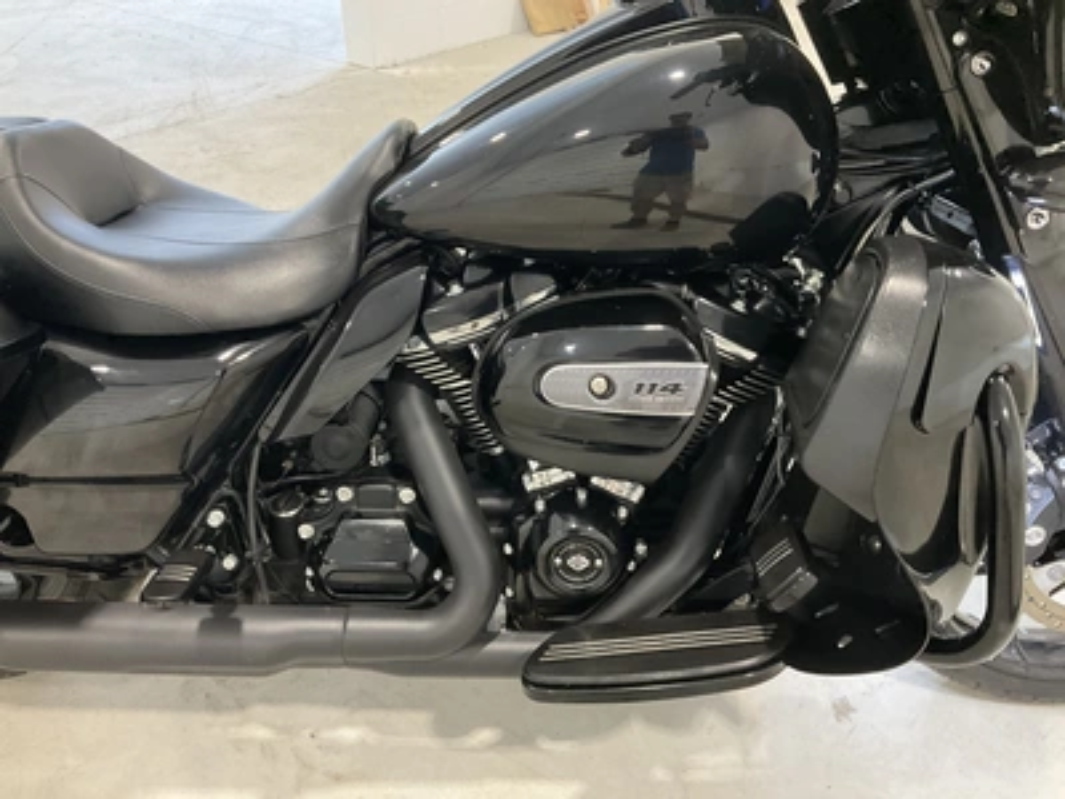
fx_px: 892
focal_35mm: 29
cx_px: 532
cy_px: 400
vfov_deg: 48.2
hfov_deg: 61.7
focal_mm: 3
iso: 250
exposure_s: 1/60
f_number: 1.8
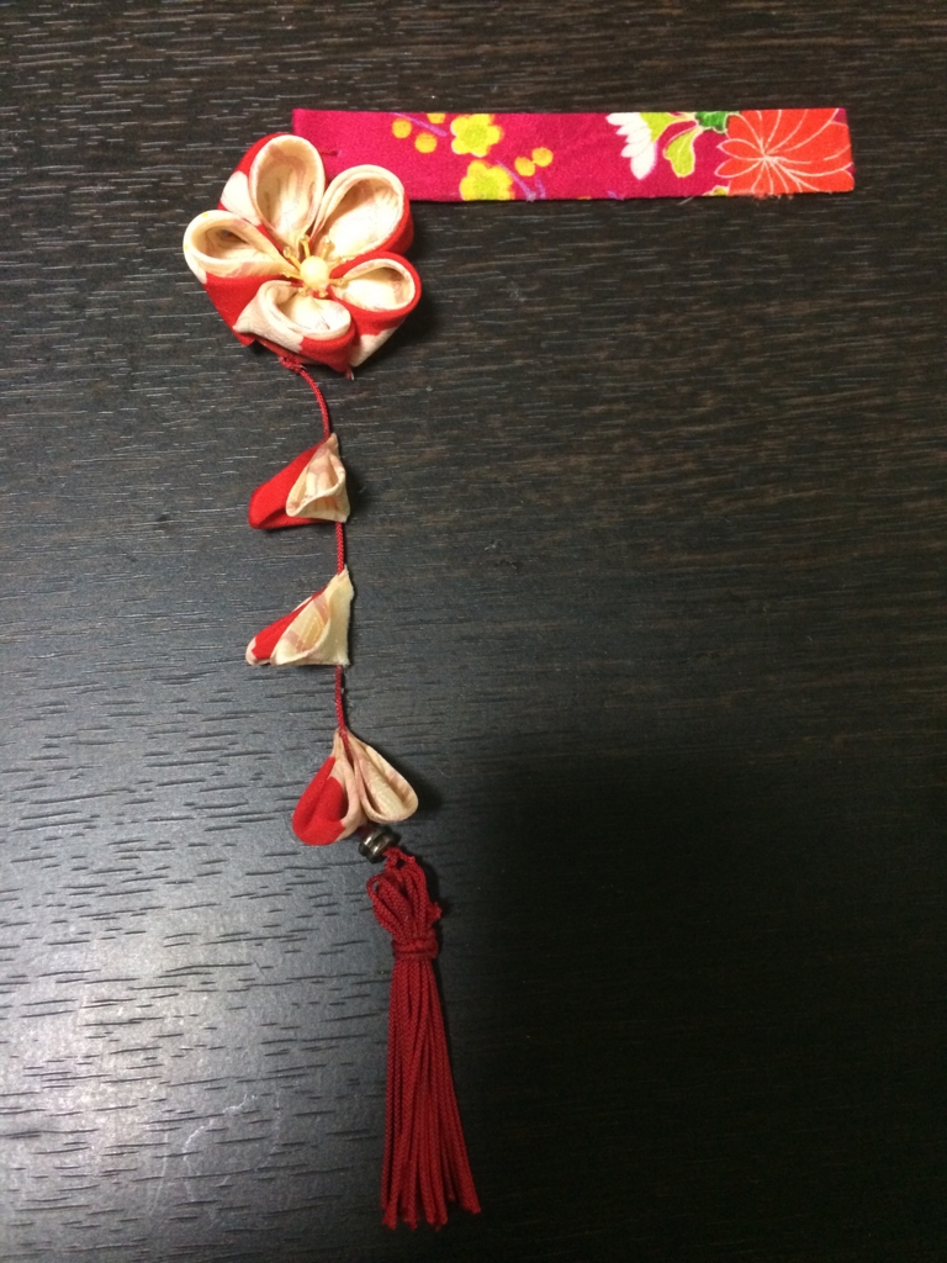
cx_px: 474
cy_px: 632
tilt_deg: -77.6
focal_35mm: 29
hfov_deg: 48.2
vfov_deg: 61.7
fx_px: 1058
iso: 320
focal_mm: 4.15
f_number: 2.2
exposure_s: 1/30
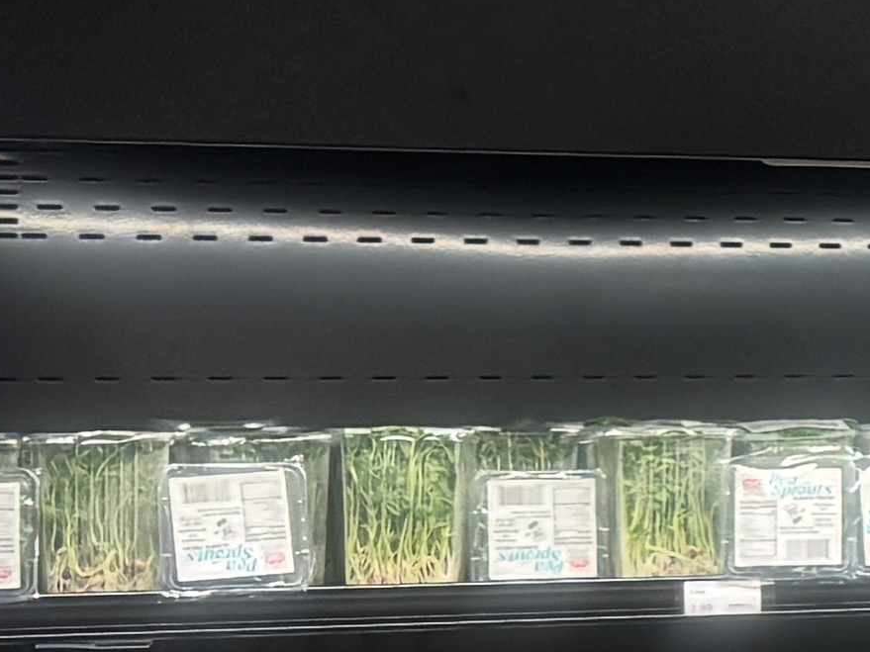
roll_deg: +0.7
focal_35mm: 156
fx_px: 3920
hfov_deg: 10.3
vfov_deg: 9.5
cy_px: 334
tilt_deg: +1.6
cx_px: 2344
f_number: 1.78
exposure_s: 1/120
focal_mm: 6.76
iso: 160
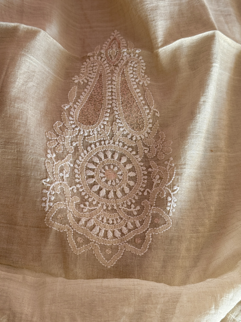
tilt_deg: -77.0
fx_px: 446
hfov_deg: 30.3
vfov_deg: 39.7
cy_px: 161
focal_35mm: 48
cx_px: 120
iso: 100
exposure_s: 1/89
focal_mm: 6.76
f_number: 1.78
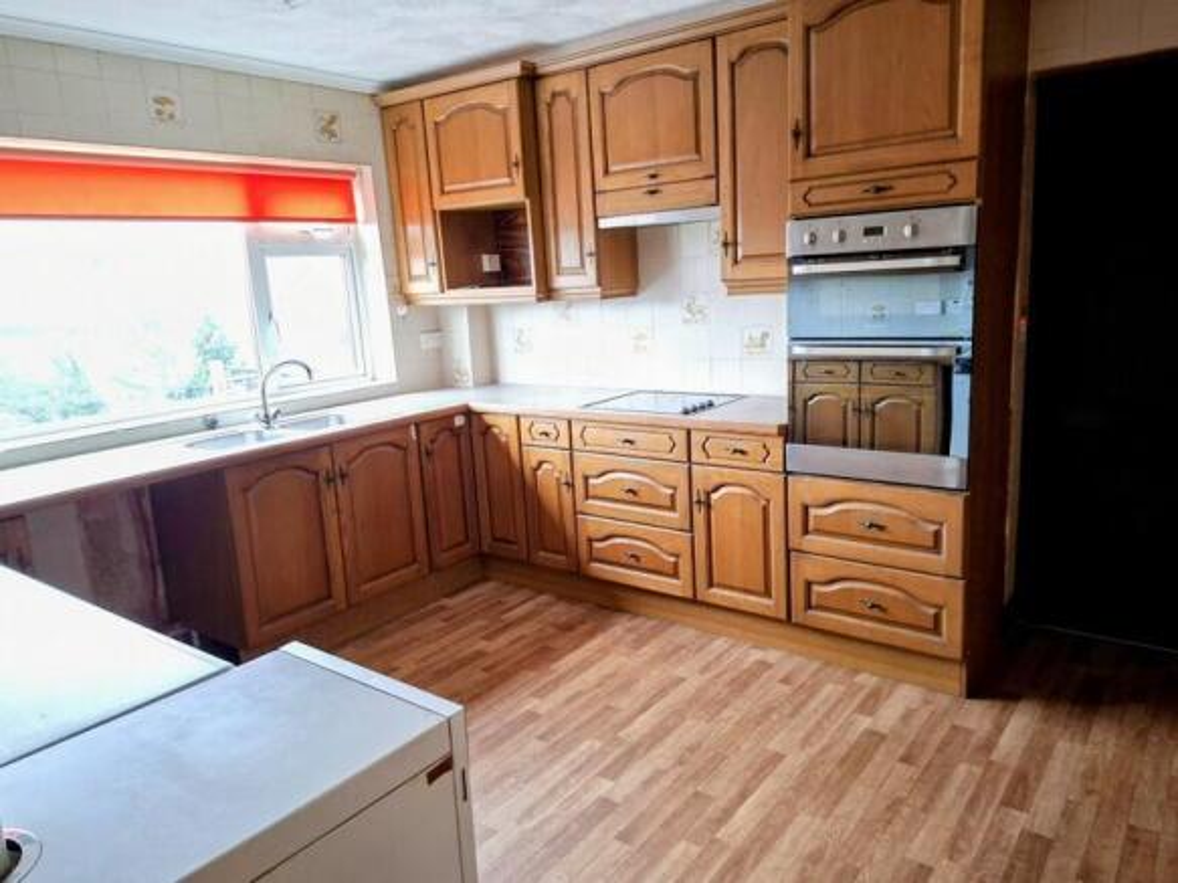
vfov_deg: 58.9
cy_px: 442
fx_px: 783
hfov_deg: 73.9
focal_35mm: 23
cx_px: 589
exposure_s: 1/40
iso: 250
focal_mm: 5.54
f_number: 1.8
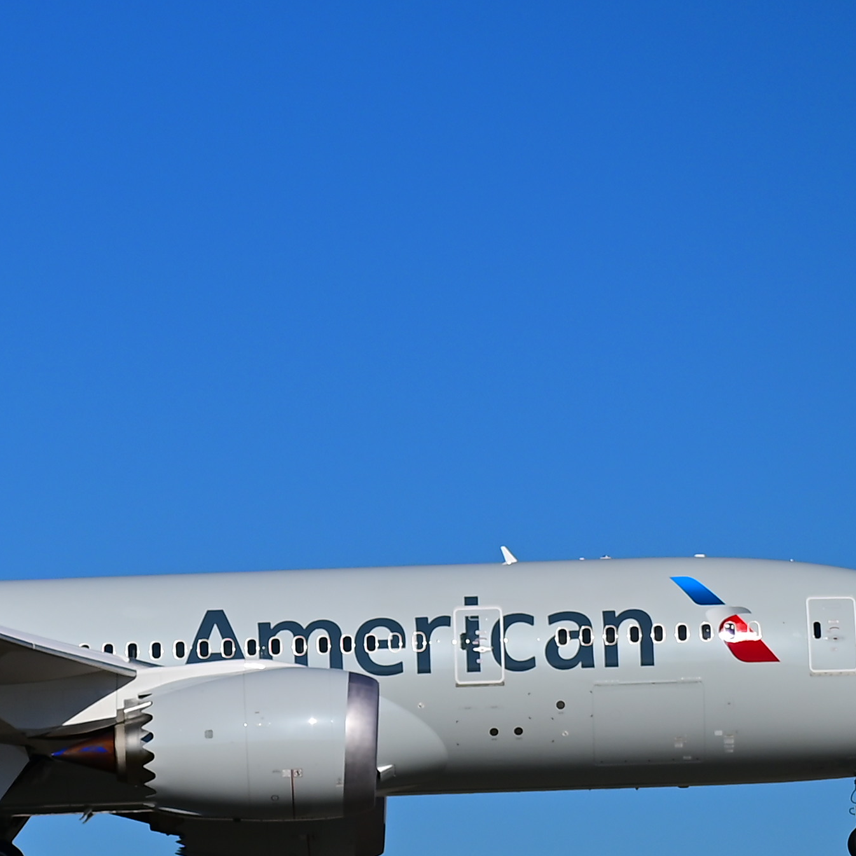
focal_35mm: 261
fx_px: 7302
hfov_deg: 6.7
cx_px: 35
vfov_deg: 6.7
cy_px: 637
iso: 100
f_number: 5
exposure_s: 1/2500
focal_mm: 70
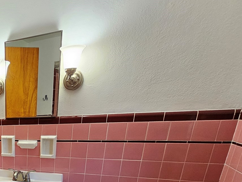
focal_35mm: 31
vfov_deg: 37.5
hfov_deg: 46.2
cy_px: 203
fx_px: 217
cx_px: -13
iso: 160
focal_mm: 2.2
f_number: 2.2
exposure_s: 1/60
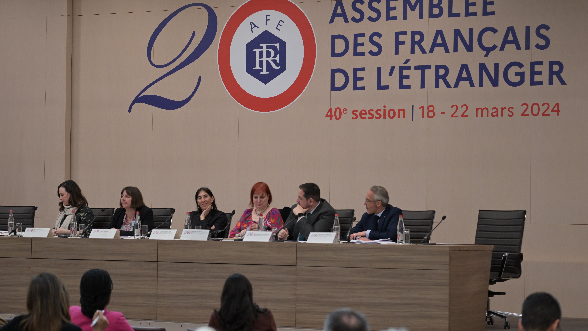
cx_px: 302
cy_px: 182
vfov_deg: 10.8
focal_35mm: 112
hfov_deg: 19.1
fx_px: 1746
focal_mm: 100
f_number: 4.5
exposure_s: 1/250
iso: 2500
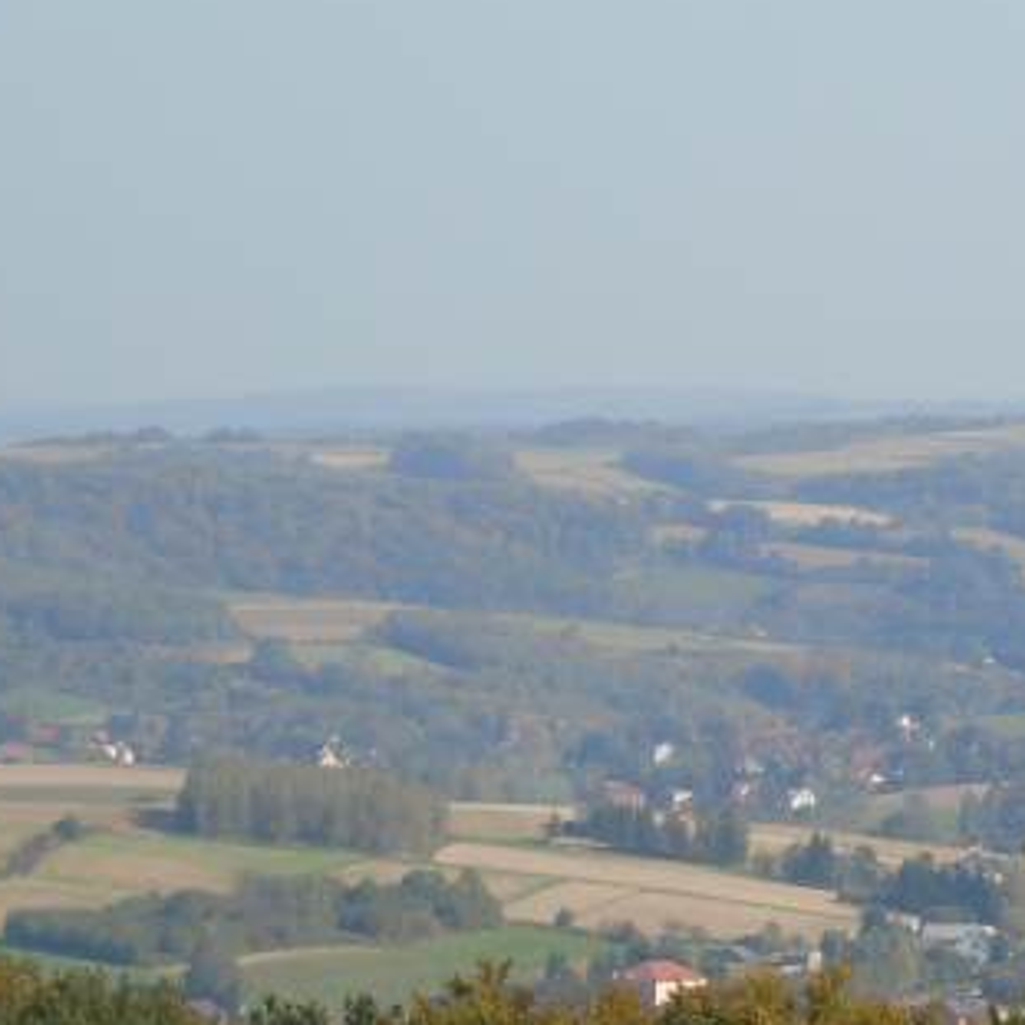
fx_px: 12596
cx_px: 1343
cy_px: 715
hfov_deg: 4.6
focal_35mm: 376
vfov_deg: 4.7
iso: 80
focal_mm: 22
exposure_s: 1/500
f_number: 4.6
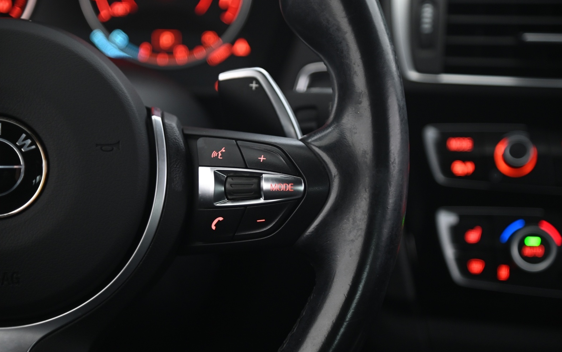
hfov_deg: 18.9
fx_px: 1685
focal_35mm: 110
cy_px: 187
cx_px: 279
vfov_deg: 11.9
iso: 2000
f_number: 4
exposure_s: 1/13
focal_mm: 105
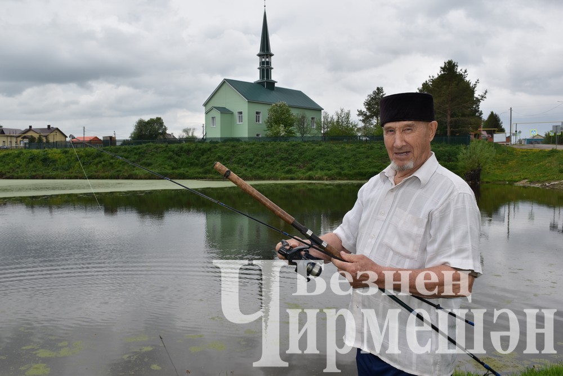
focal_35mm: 30
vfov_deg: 43.6
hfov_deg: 61.9
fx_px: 469
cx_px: 282
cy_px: 188
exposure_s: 1/200
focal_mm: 20
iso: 100
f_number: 8
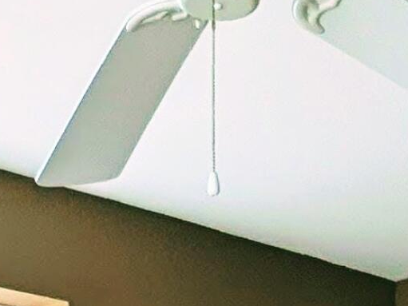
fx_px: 1108
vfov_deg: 12.6
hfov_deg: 20.4
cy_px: 711
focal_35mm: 94
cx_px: 382
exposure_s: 1/94.8
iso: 48
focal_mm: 2.22
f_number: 2.2
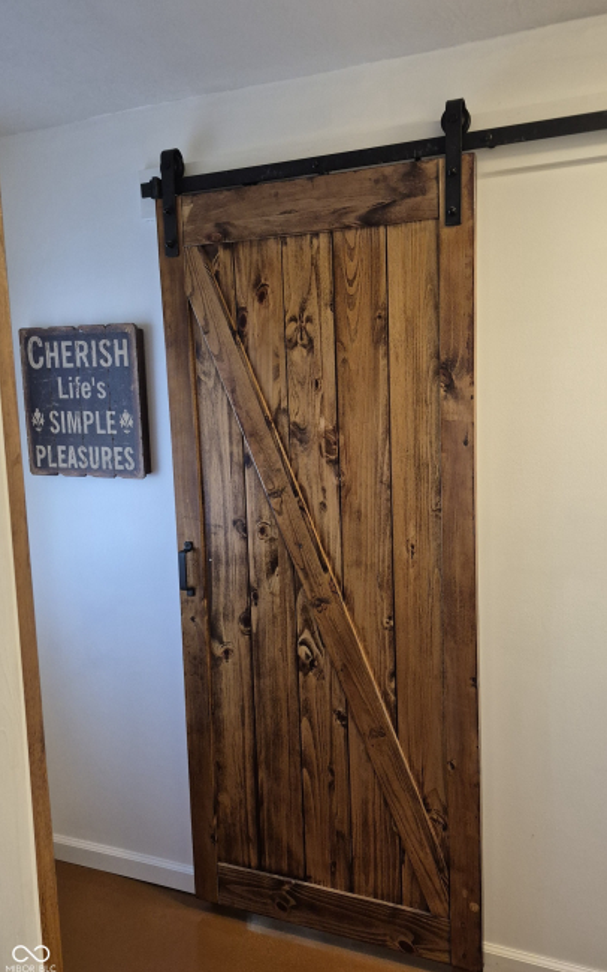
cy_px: 485
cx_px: 366
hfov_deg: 48.9
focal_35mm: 25
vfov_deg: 72.6
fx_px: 662
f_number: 1.8
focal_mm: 5.4
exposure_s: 1/120
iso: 800
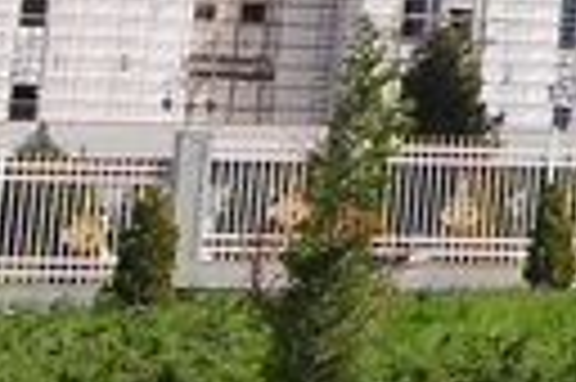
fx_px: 5928
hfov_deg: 5.1
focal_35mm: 371
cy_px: -1016
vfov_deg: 3.5
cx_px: 2030
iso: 400
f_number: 13
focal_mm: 31
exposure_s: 1/640
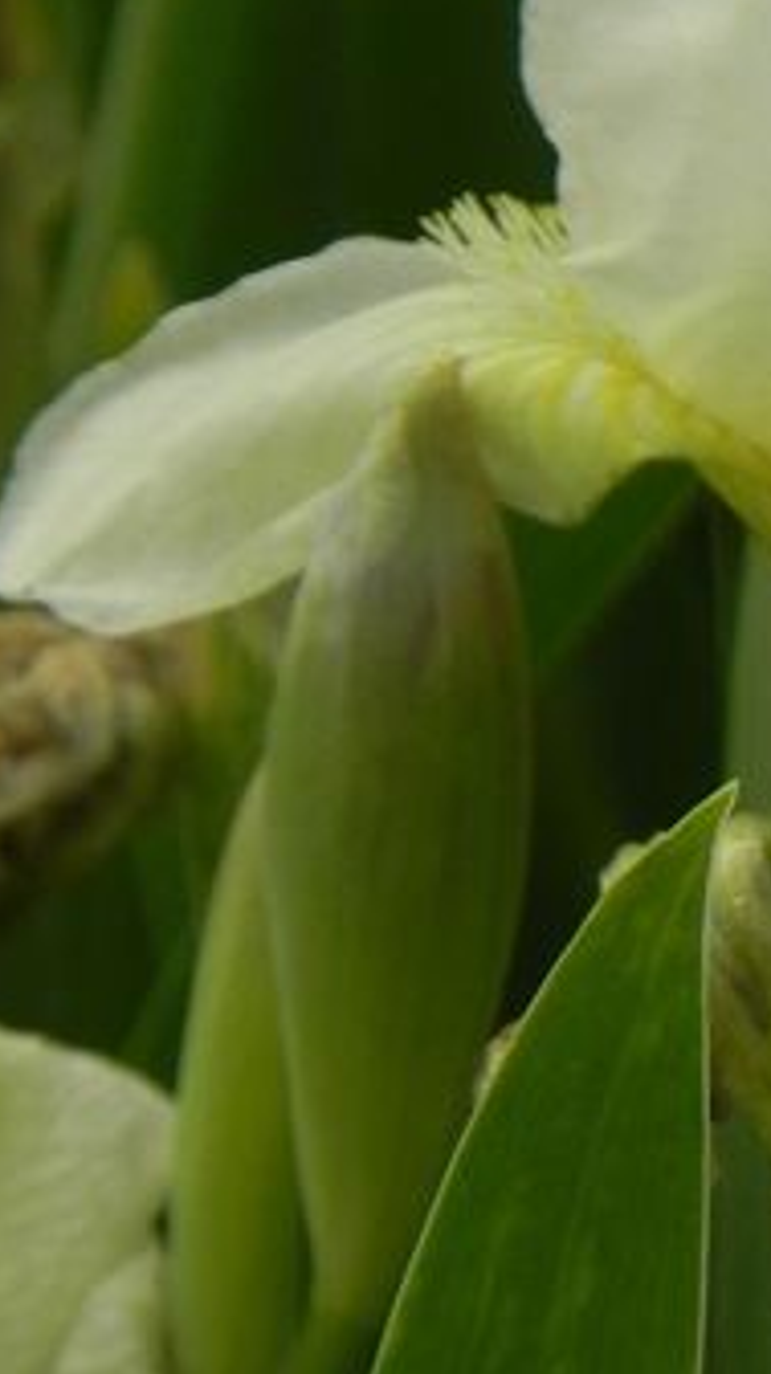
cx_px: 1110
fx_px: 35553
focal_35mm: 976
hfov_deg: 1.2
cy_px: 404
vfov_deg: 2.2
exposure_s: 1/1000
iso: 160
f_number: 5
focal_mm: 67.2
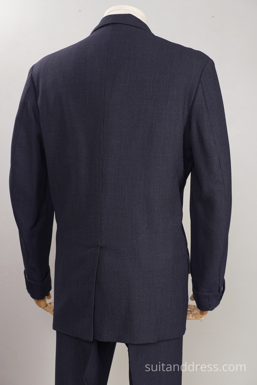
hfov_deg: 28.1
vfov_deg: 41.1
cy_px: 192
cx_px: 128
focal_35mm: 48
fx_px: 514
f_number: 6.3
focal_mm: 32
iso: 200
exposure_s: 1/10
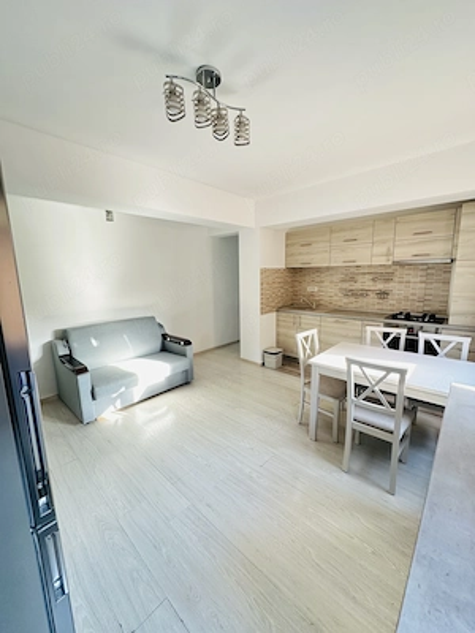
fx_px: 256
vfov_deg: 102.1
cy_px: 316
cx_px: 238
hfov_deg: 85.7
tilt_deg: -9.1
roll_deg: +0.3
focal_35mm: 14
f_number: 2.2
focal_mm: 2.22
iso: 320
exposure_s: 1/64
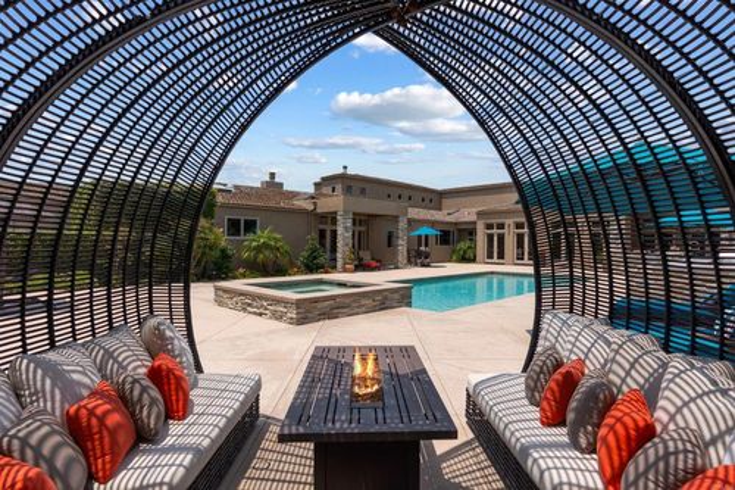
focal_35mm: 19
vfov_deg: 64.5
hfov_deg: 86.9
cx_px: 368
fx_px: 388
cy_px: 245
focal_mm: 19
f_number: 4.5
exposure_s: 1/1000
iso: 100
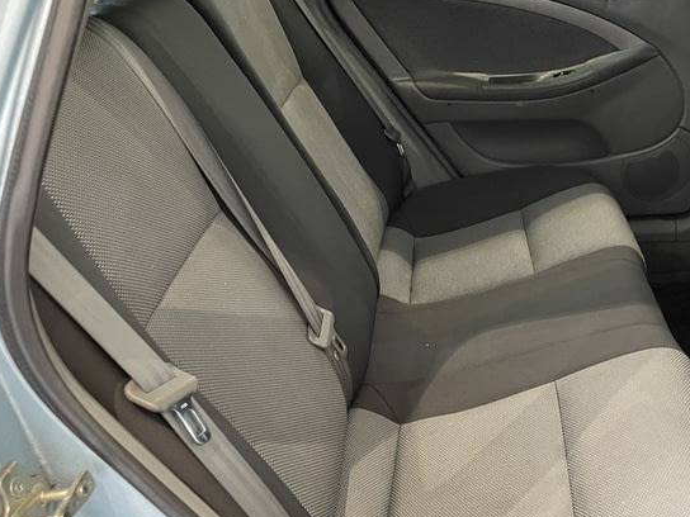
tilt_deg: -28.0
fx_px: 857
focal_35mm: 43
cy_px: 302
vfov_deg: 33.5
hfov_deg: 42.9
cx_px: 491
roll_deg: +2.9
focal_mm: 4.2
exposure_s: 1/33
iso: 640
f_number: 1.6
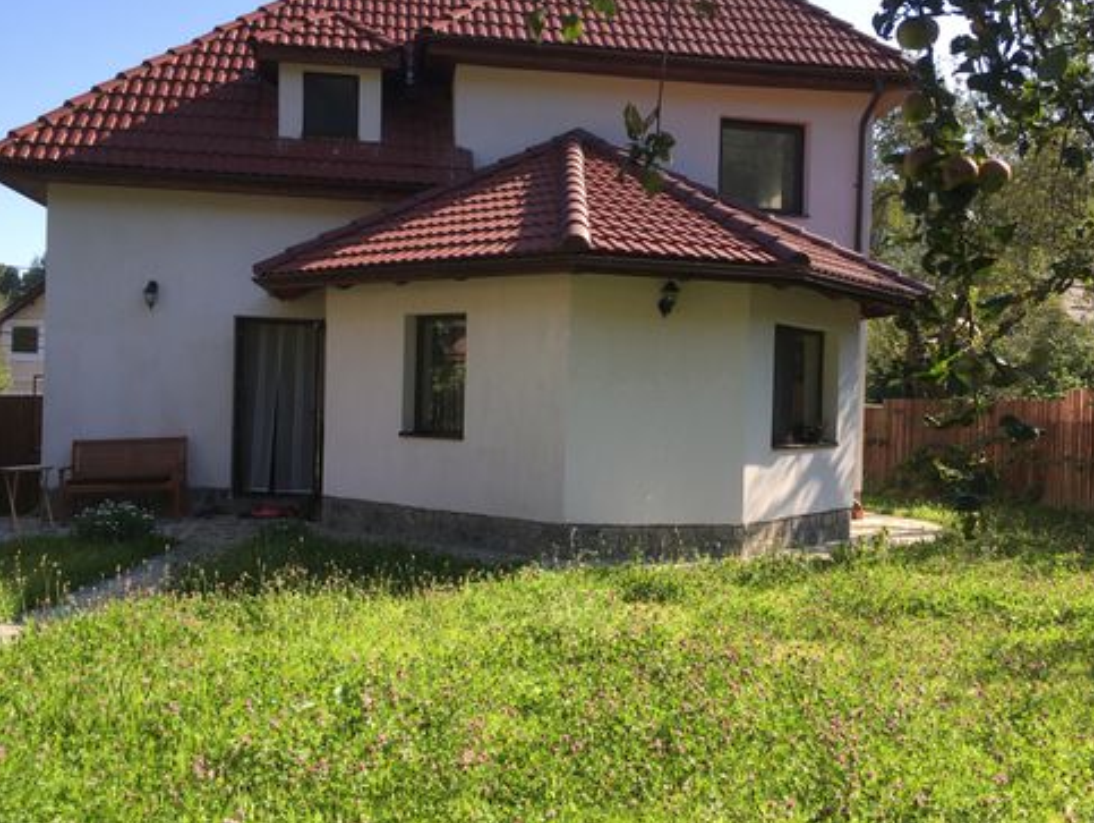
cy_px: 410
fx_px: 1139
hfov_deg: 51.2
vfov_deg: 39.7
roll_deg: -1.6
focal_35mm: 36
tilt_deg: -1.0
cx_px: 605
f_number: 2.2
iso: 25
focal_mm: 4.15
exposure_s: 1/569
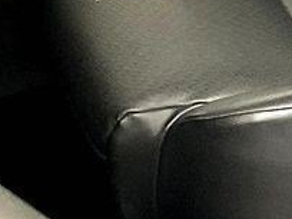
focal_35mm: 227
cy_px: -238
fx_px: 1915
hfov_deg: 8.4
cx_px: 528
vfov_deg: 6.3
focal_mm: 3
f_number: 1.8
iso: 200
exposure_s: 1/60
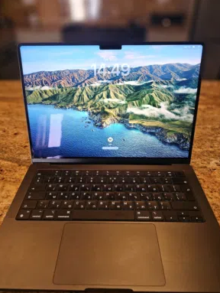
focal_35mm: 24
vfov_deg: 71.5
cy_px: 151
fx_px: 203
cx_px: 108
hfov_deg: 56.9
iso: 400
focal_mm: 6.3
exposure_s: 1/100
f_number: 1.7
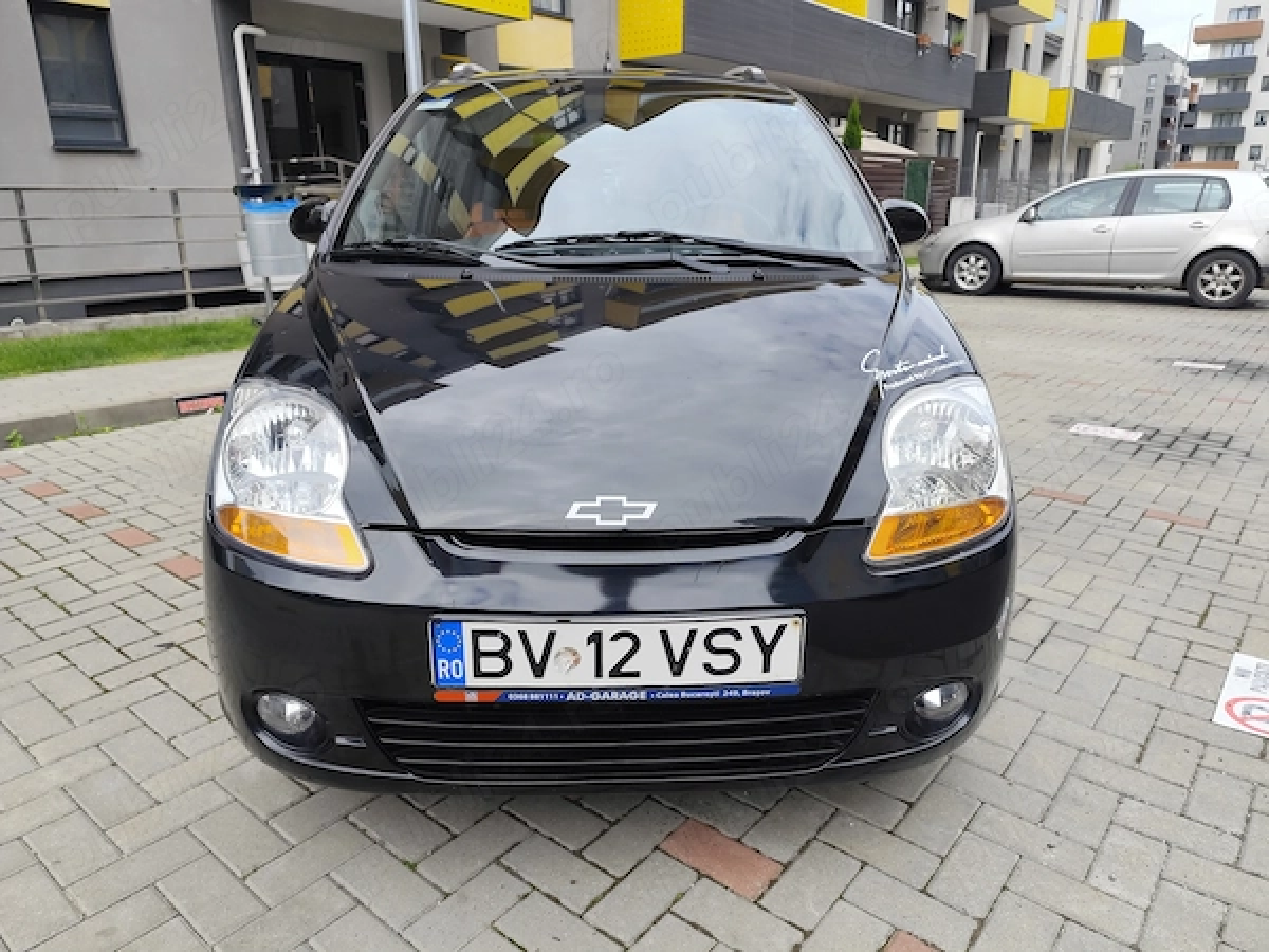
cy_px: 476
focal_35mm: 23
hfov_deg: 73.9
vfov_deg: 58.9
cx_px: 634
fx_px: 843
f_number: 1.65
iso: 50
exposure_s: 1/603
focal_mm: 6.19
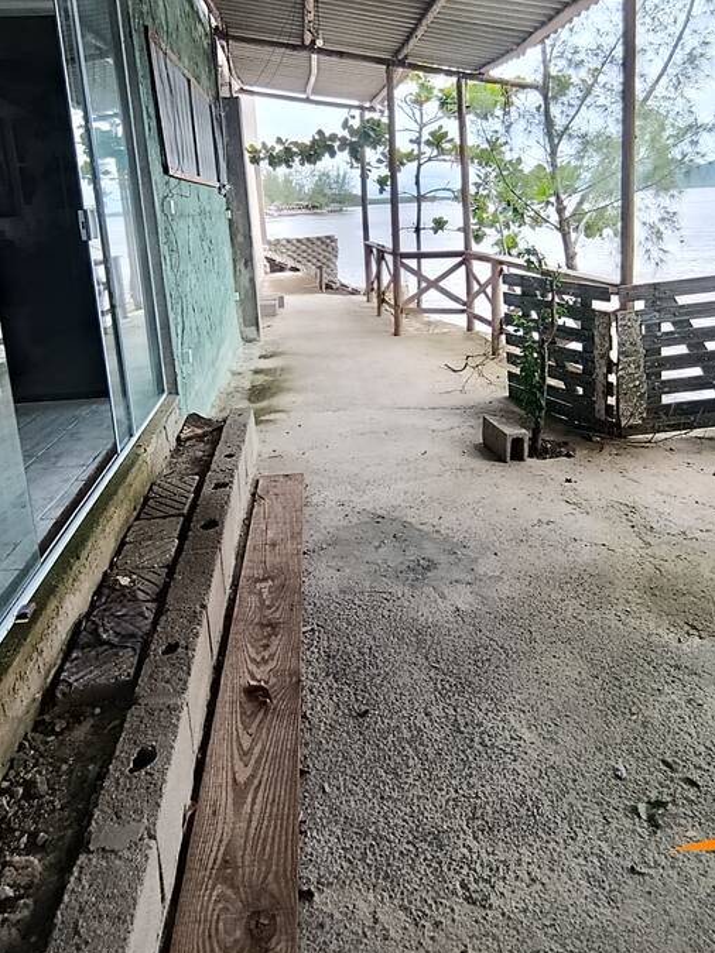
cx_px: 390
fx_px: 661
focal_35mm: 24
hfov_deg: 56.7
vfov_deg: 70.4
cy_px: 354
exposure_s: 1/120
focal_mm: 1.65
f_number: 2.2
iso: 56
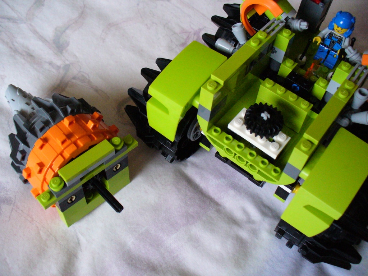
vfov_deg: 38.7
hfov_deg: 50.1
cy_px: 138
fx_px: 393
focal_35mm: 37
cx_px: 184
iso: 400
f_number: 2.8
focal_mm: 6.1
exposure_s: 1/80
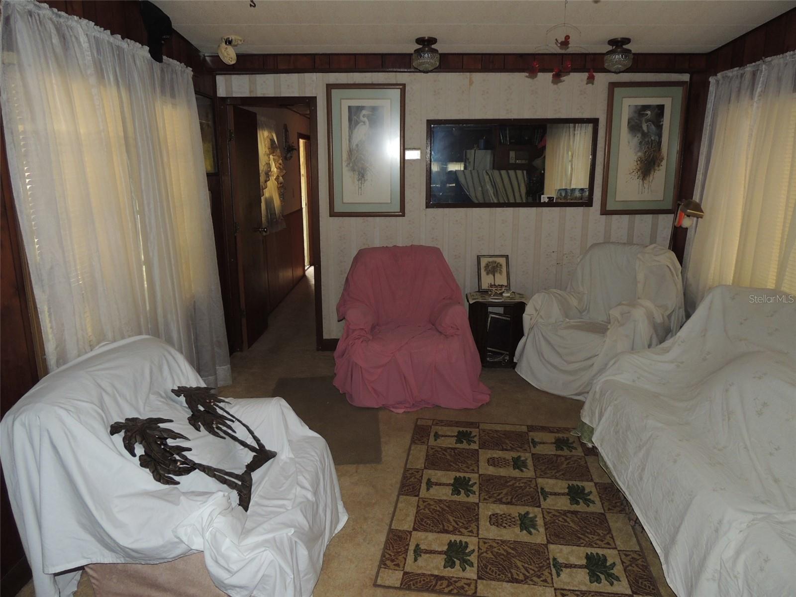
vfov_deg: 56.8
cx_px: 398
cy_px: 298
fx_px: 552
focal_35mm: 24
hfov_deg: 71.6
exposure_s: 1/30
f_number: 3
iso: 200
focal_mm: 4.3
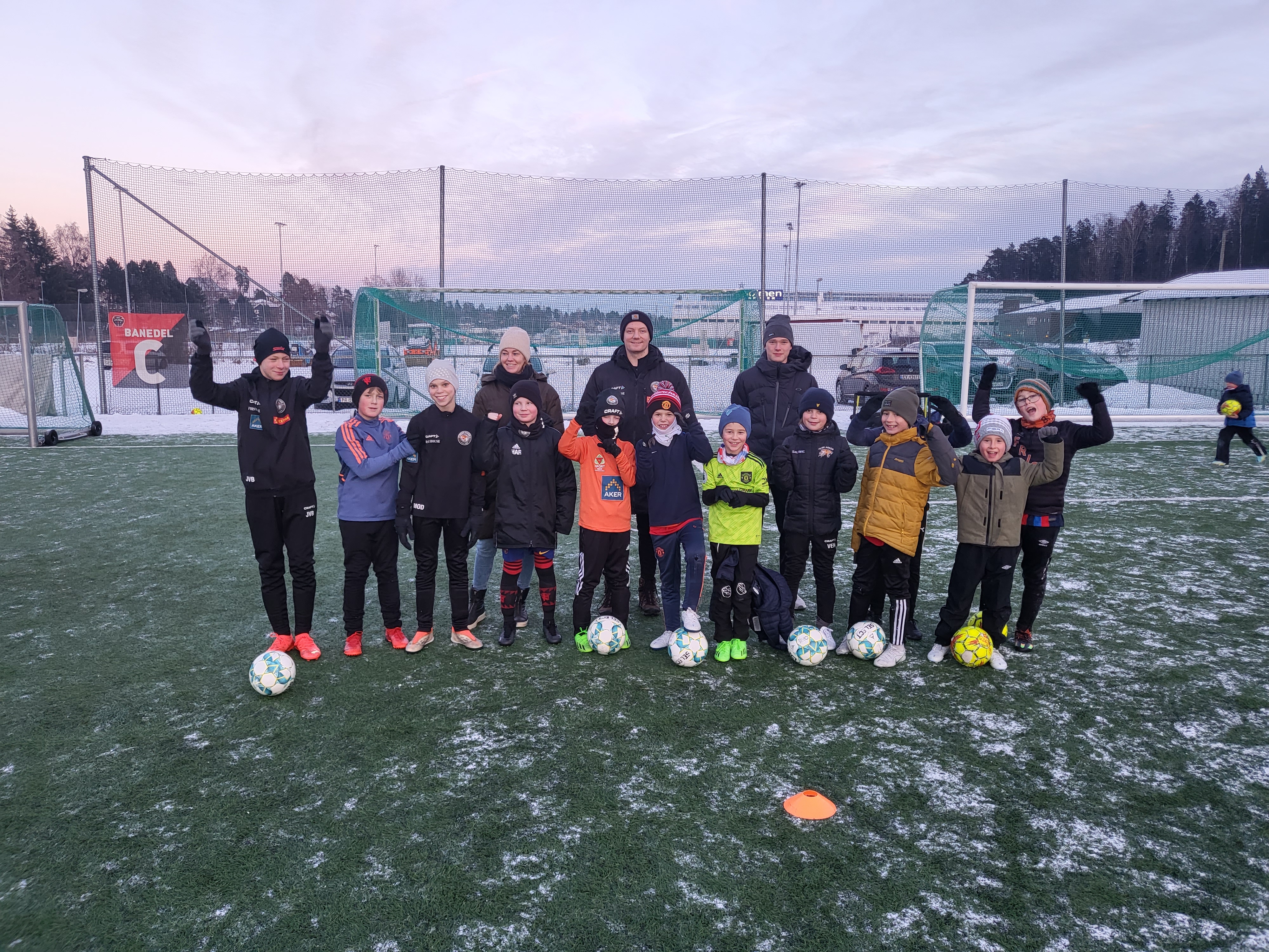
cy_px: 476
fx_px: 953
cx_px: 634
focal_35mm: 26
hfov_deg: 67.3
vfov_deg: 53.1
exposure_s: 1/100
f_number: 1.8
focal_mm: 4.25
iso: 64
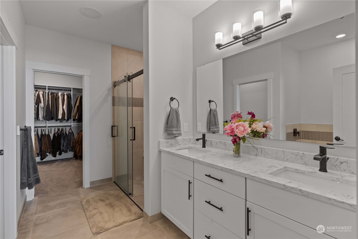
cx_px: 179
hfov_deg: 93.3
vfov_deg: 70.5
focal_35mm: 17
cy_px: 120
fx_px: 169
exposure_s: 1/3
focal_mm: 17
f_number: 8
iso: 200
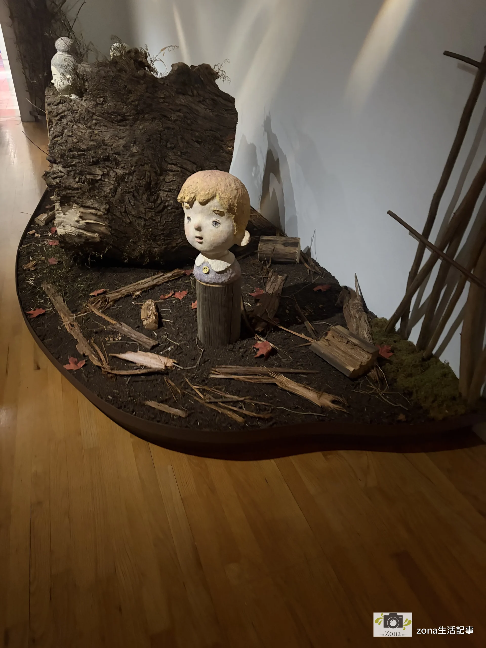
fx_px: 487
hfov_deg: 53.1
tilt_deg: -30.6
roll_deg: +1.0
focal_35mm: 26
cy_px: 324
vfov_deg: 67.3
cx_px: 243
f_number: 1.6
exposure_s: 1/29
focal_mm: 5.96
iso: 800
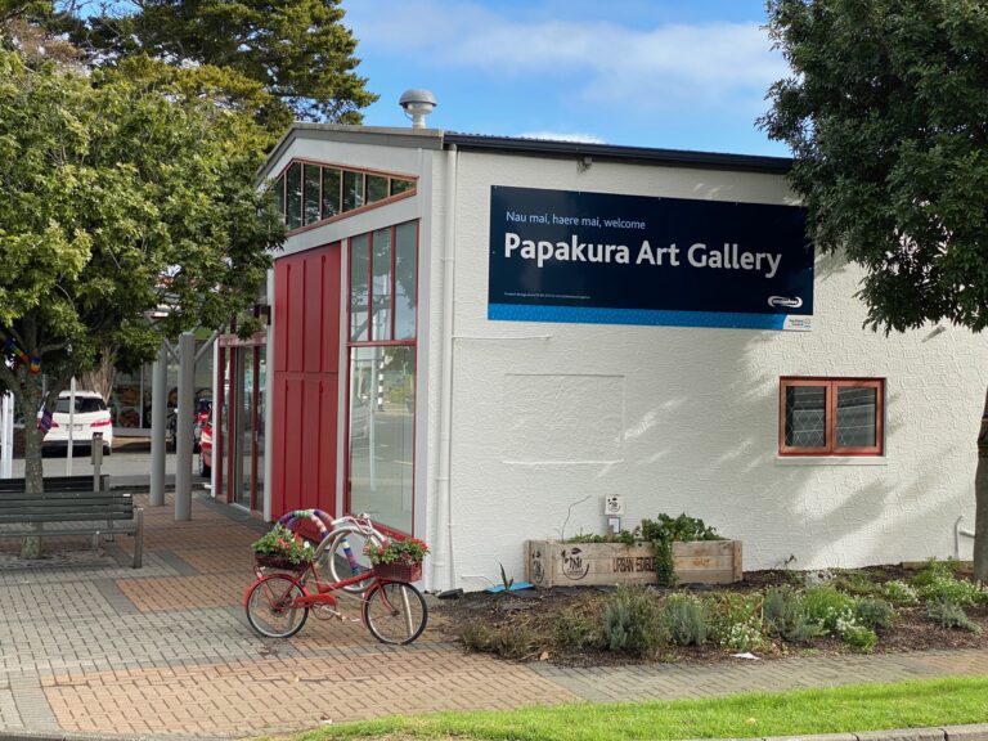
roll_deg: -0.7
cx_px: 494
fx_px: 1484
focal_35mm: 52
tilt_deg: -0.1
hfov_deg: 36.8
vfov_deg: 28.0
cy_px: 370
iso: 20
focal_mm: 6
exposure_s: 1/773
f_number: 2
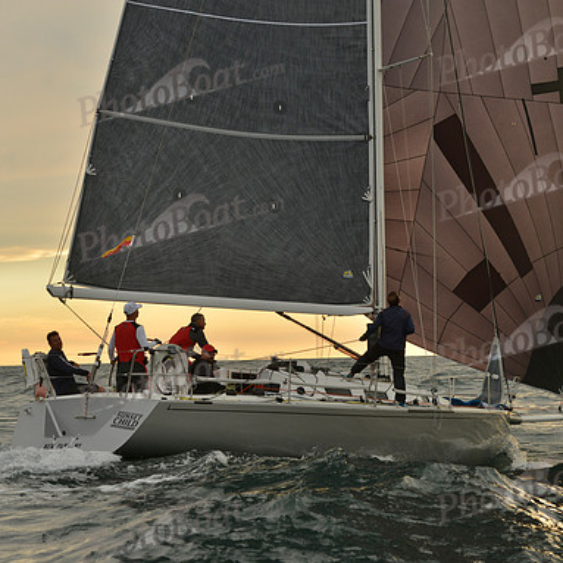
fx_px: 1656
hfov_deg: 19.3
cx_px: 362
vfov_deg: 19.3
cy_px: 280
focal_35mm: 90
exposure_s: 1/500
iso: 400
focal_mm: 70
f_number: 6.3
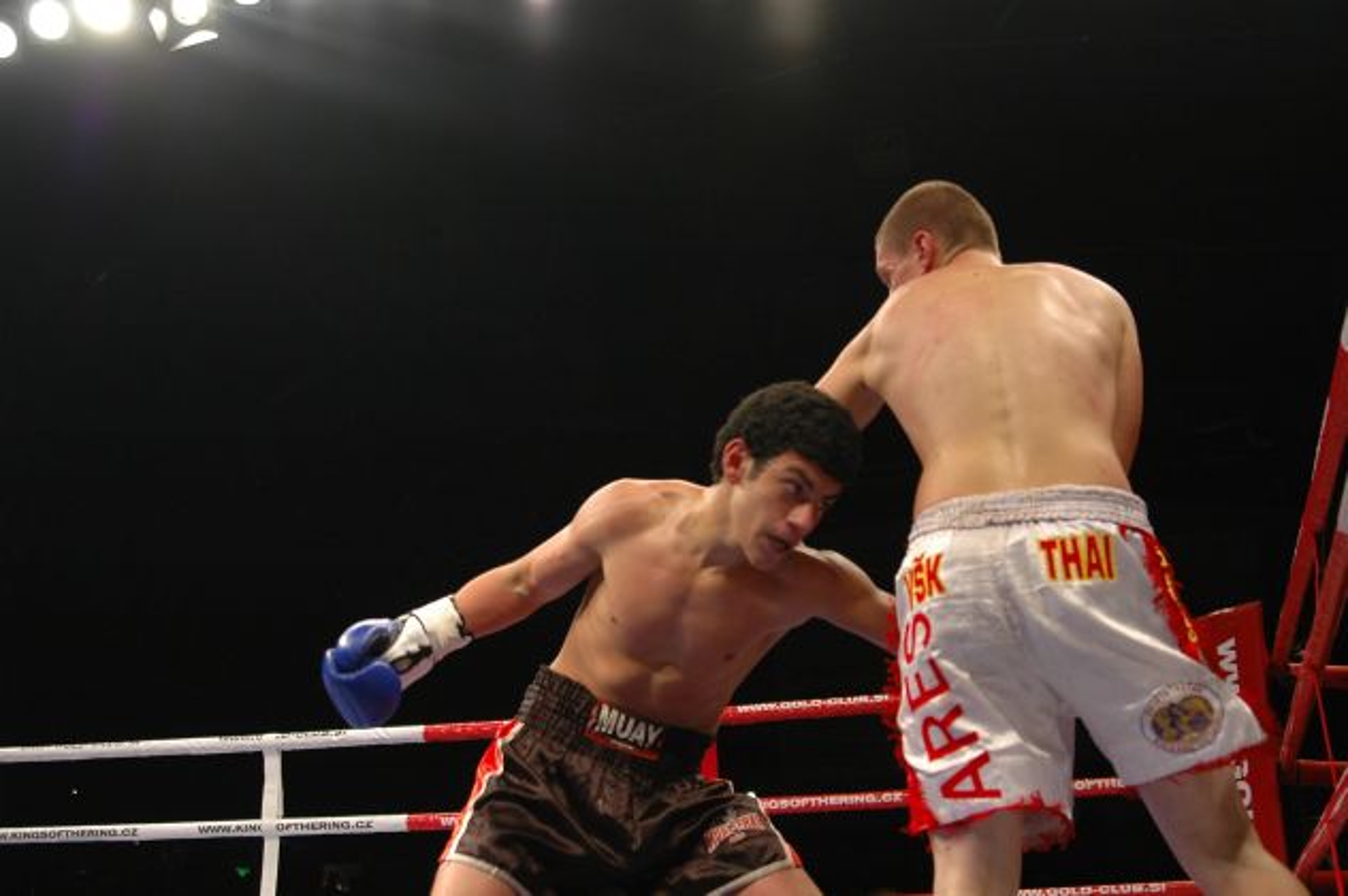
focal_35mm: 48
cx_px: 674
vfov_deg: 28.0
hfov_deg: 41.2
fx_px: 1795
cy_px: 448
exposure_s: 1/400
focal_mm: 32
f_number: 2.8
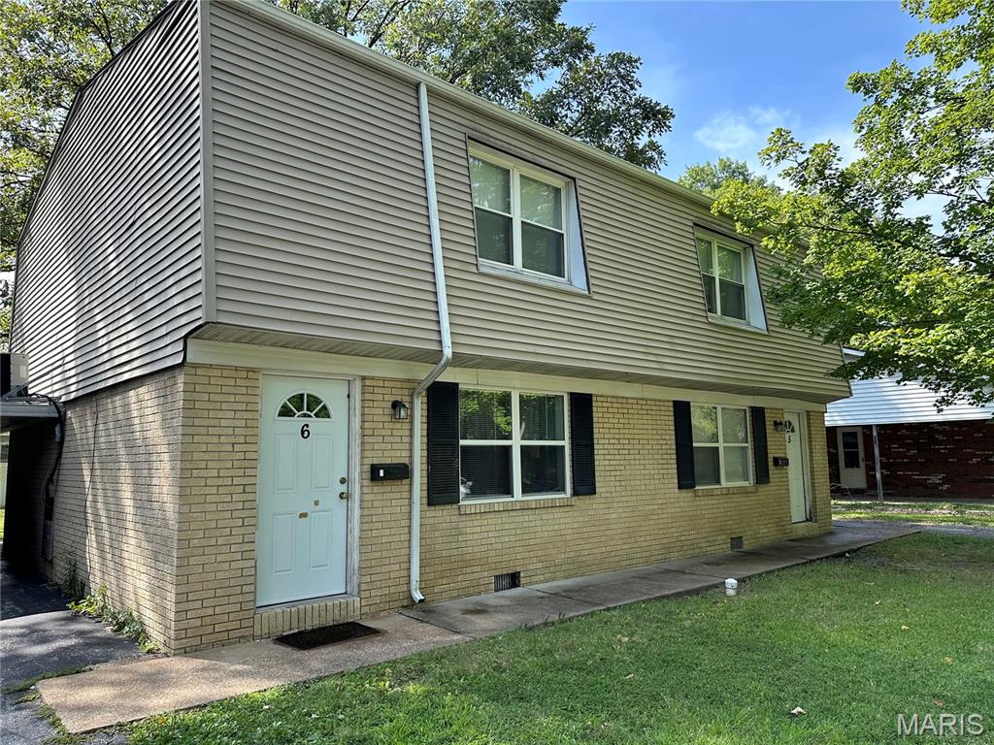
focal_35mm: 24
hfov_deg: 71.6
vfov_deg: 56.8
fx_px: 689
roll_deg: +1.1
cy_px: 372
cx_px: 497
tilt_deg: +5.6
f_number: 1.78
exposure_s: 1/822
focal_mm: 6.86
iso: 80
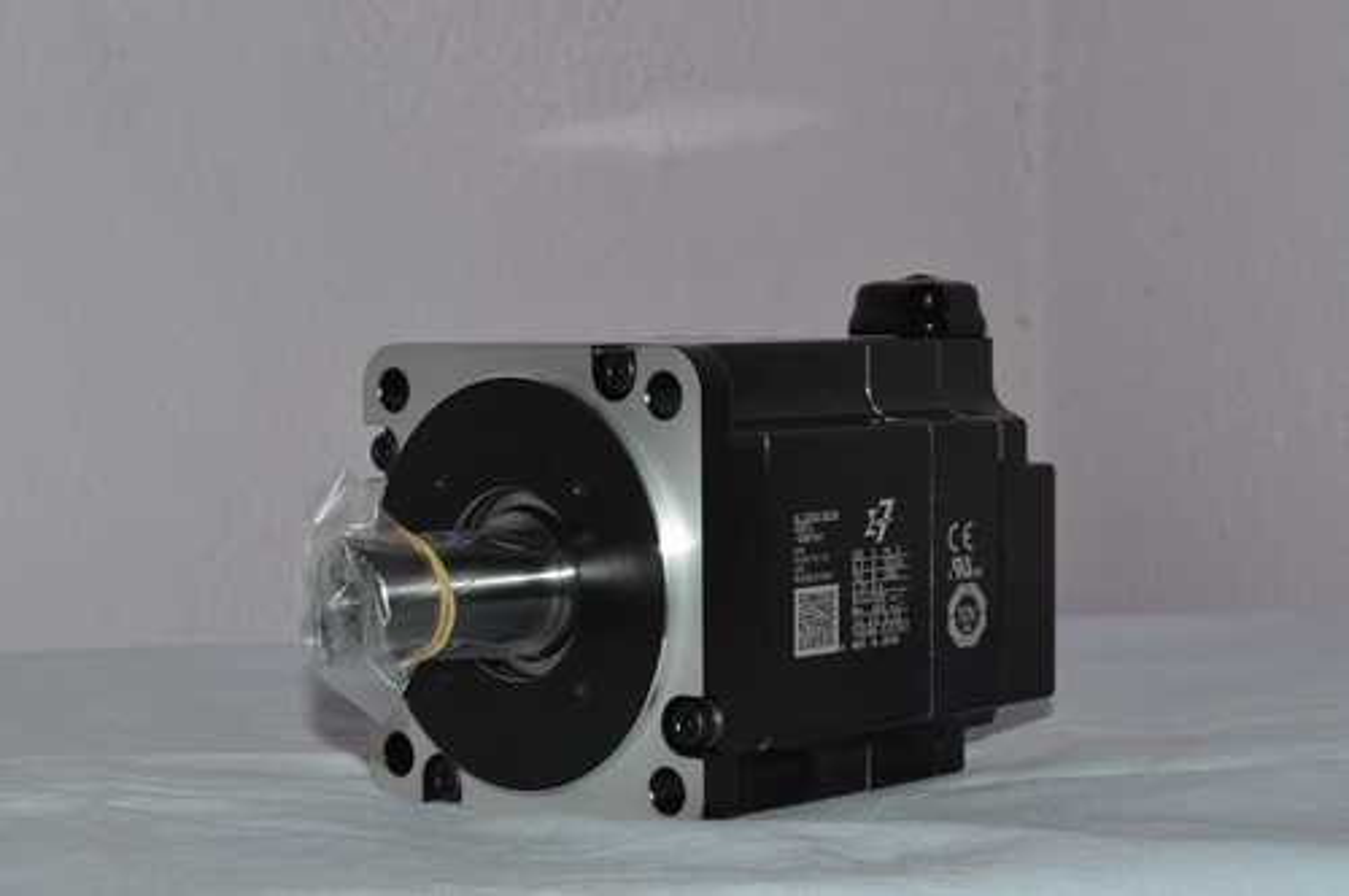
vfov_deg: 16.5
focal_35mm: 82
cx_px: 674
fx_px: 3087
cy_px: 448
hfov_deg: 24.6
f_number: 16
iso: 100
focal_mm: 55
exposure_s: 1/60
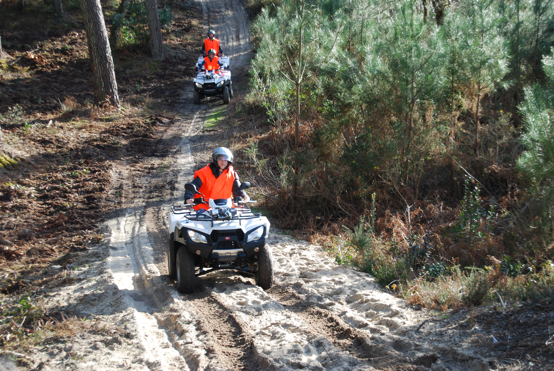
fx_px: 1271
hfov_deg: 24.6
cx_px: 277
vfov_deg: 16.6
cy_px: 186
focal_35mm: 82
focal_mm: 55
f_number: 5.6
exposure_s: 1/125
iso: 160
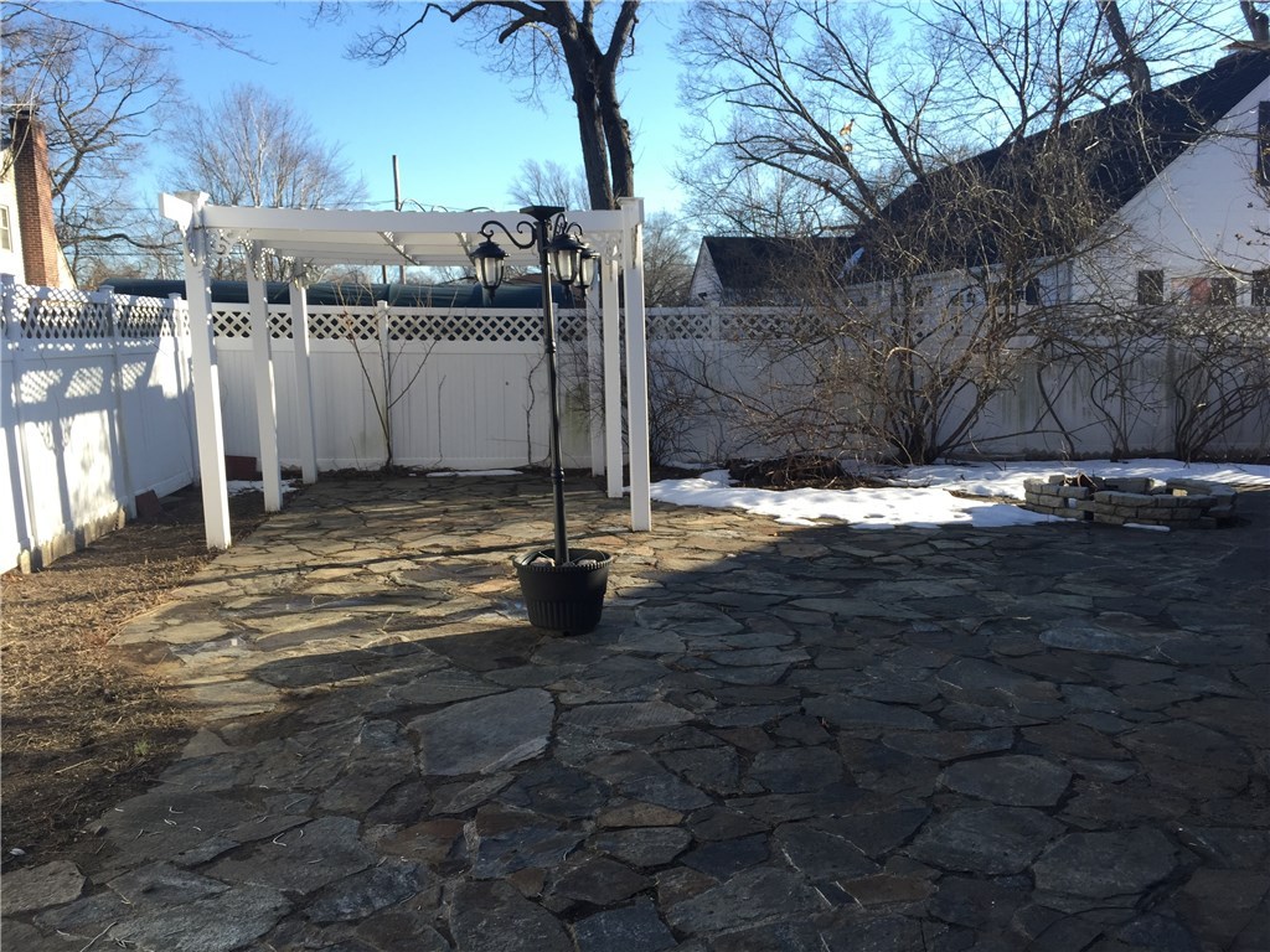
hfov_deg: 61.7
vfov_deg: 48.2
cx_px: 635
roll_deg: +0.9
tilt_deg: -3.2
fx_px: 1064
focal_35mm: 29
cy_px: 476
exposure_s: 1/590
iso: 32
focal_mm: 4.15
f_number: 2.2
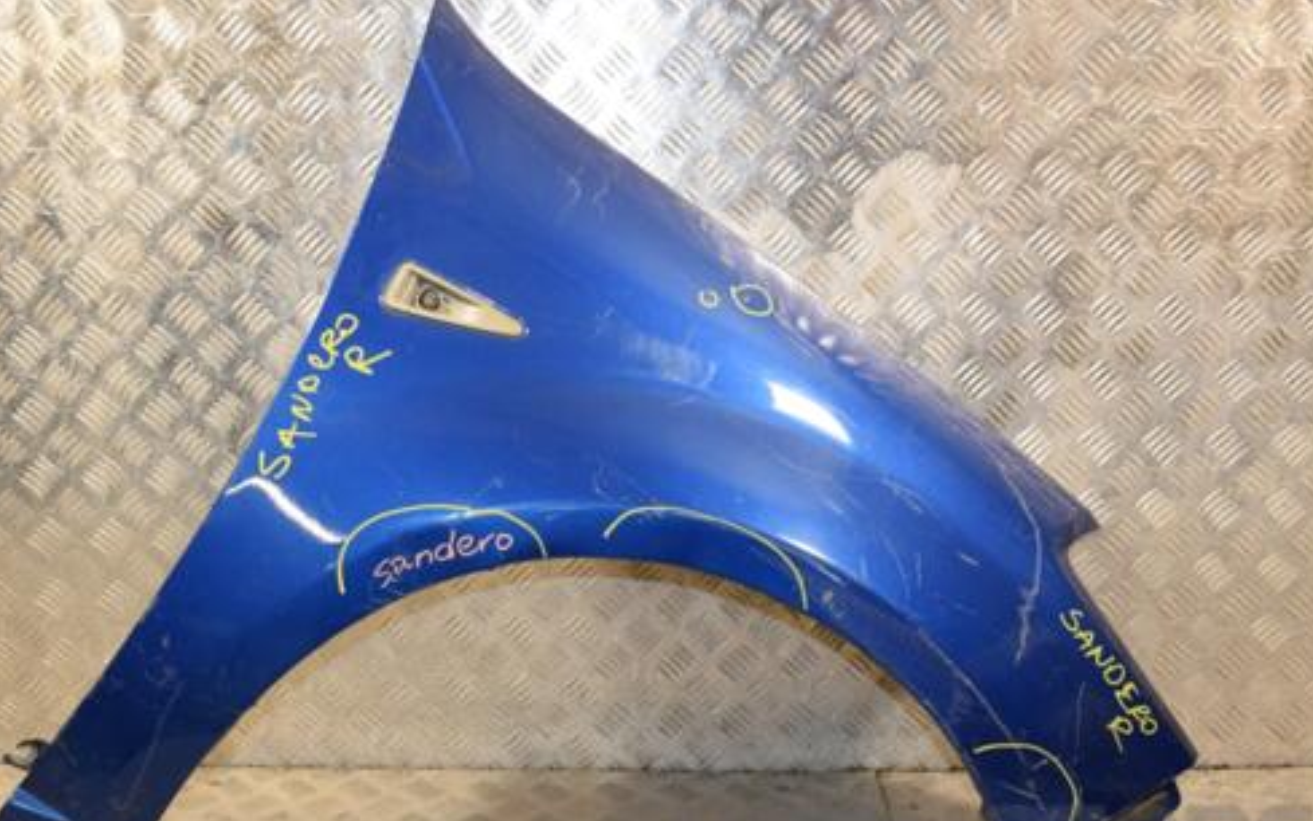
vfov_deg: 28.6
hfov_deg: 44.2
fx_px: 1611
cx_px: 564
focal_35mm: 45
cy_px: 488
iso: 800
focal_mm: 24
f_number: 5.6
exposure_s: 1/200
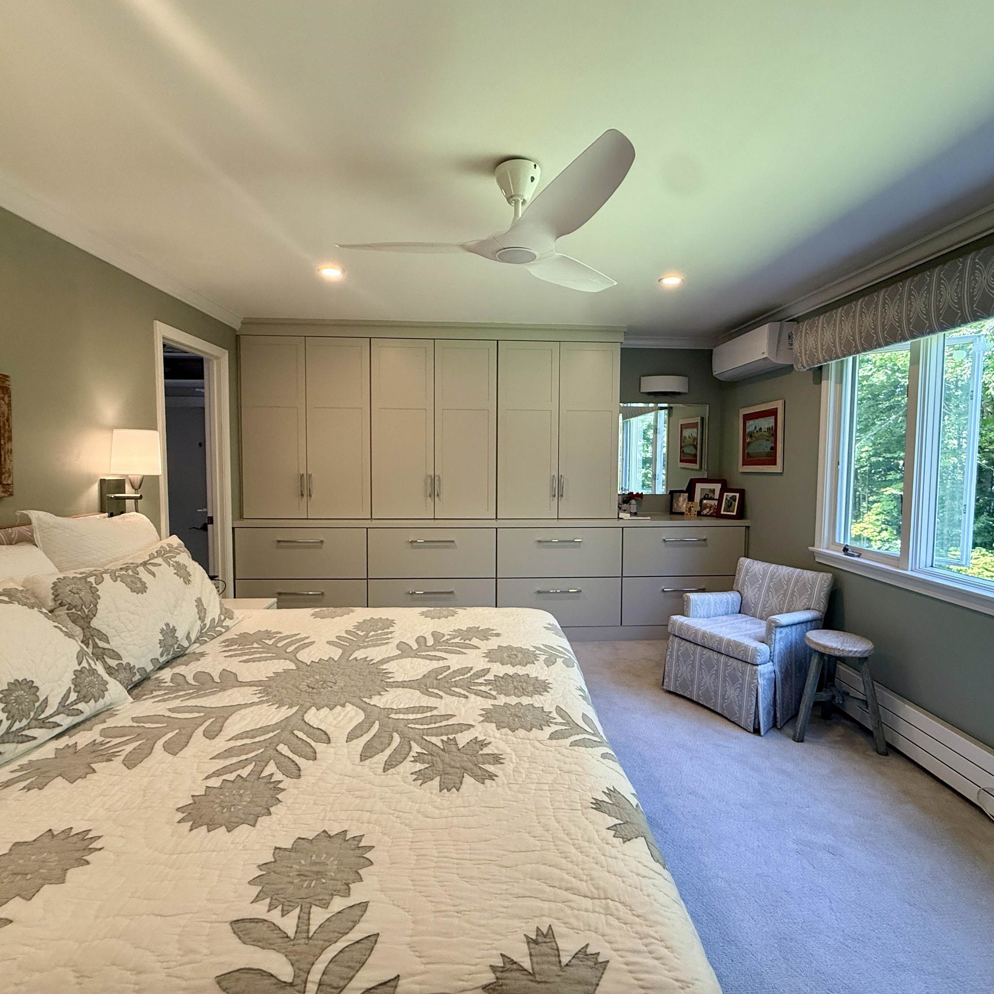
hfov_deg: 83.9
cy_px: 488
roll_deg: -0.6
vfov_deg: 84.0
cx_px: 515
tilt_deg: -2.5
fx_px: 552
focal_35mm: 17
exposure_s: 1/120
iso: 160
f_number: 2.2
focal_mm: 2.22
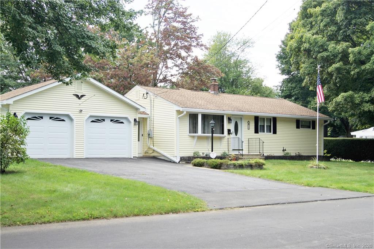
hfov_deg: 43.6
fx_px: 467
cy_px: 124
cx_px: 187
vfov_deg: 29.8
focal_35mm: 45
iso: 100
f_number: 8
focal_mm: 30
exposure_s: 1/125
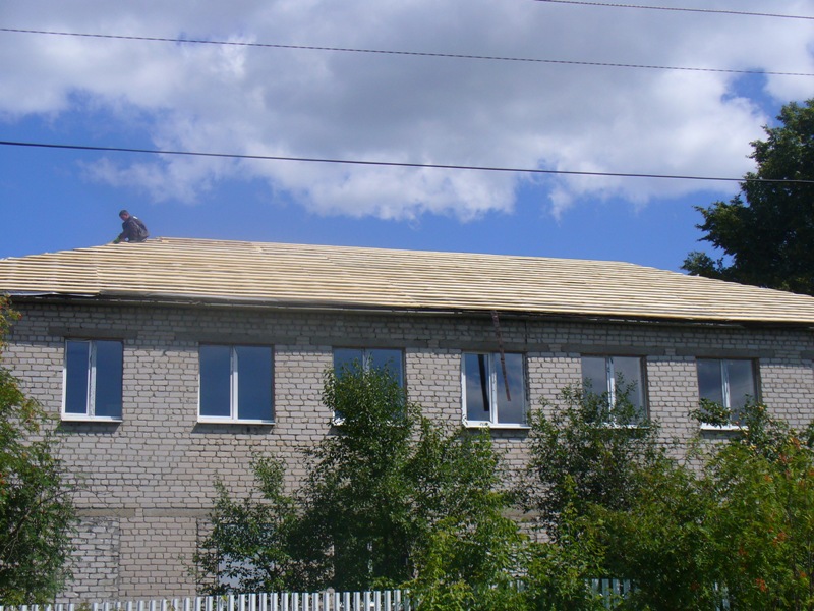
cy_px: 306
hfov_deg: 35.5
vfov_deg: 27.0
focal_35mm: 54
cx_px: 407
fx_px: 1270
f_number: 6.2
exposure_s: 1/500
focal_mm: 8.9
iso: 80
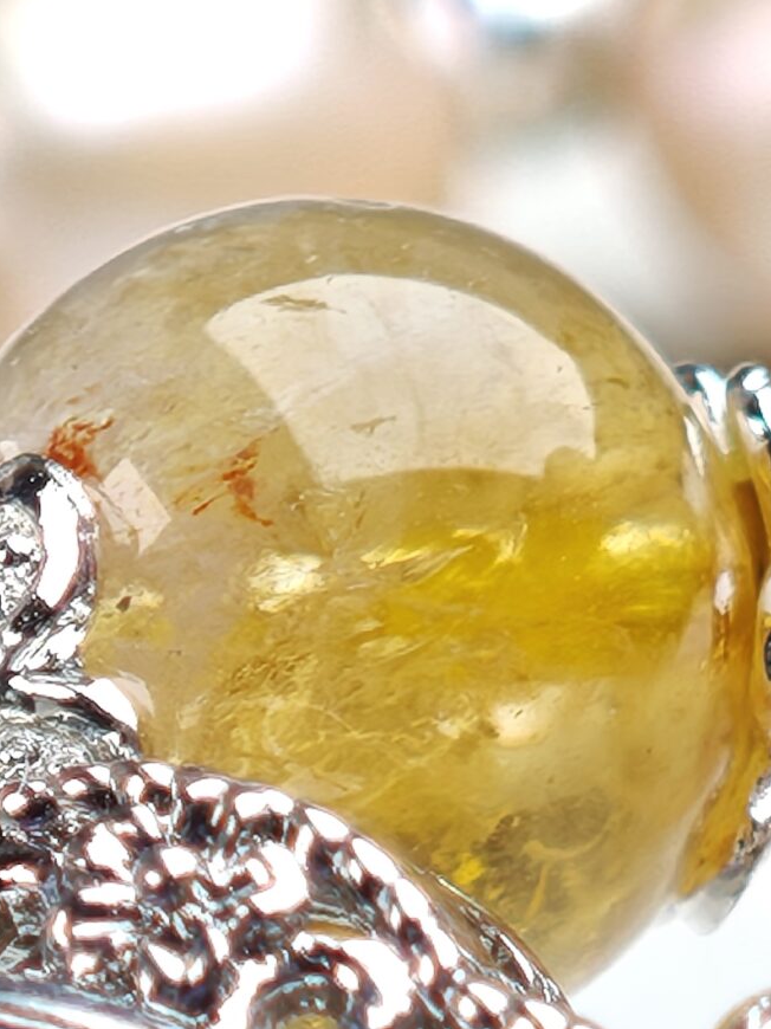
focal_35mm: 541
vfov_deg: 3.7
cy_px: 1183
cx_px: -311
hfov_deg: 2.7
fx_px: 16074
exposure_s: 1/416
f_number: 1.8
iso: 50
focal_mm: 11.5
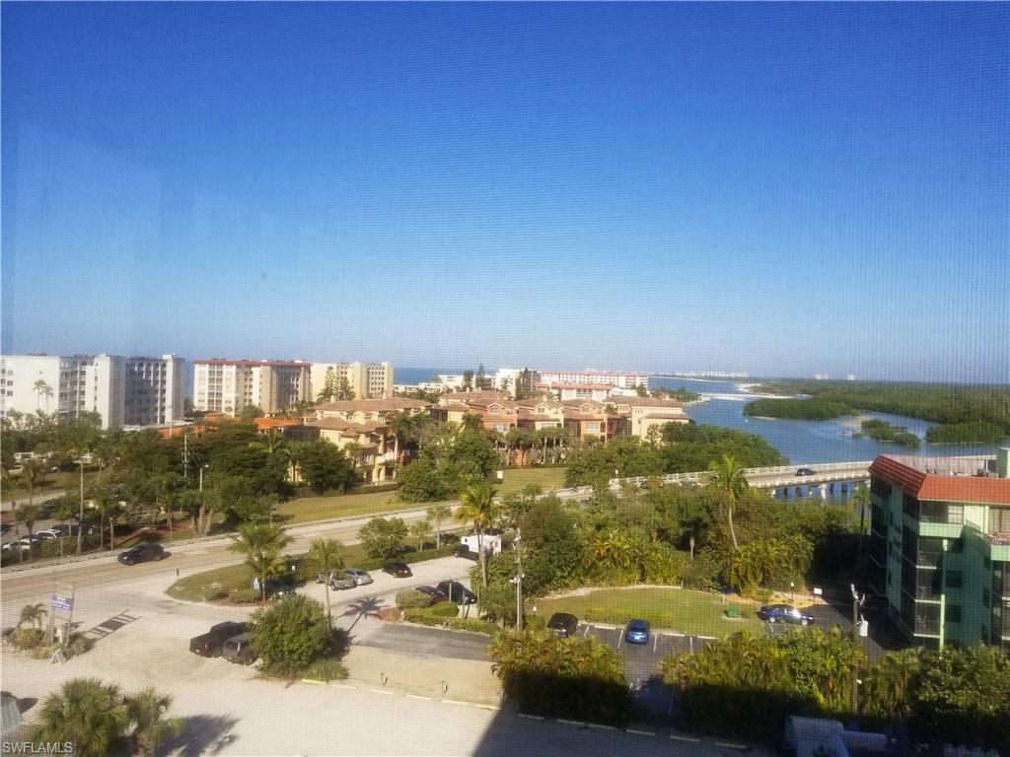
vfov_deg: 53.1
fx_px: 759
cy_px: 378
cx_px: 505
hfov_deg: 67.3
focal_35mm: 26
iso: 50
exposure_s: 1/1072
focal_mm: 4.25
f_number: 1.7
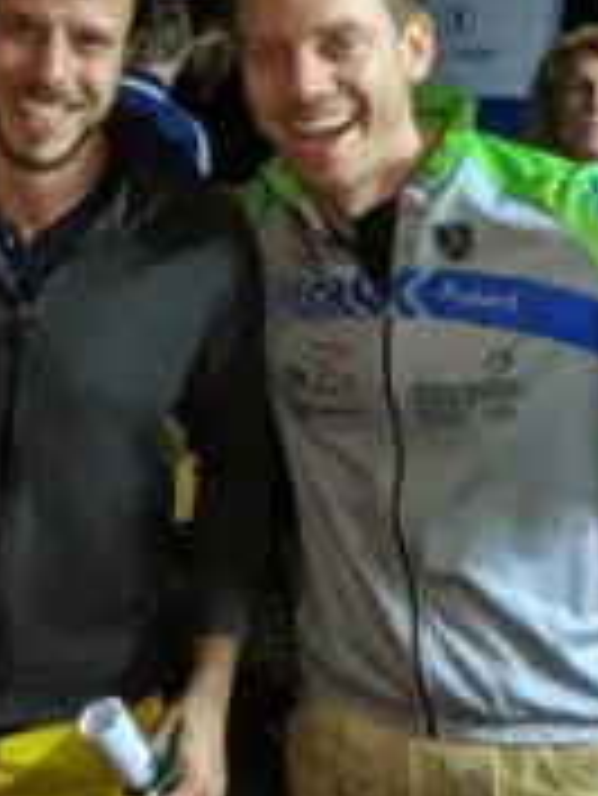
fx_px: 1403
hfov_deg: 23.3
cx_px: 40
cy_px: 229
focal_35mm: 61
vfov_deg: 31.3
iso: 710
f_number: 1.8
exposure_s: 1/20
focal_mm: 4.44
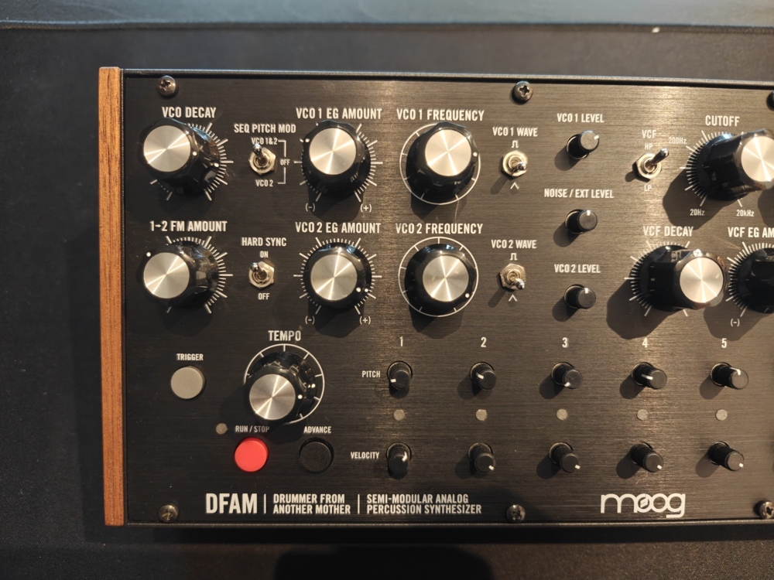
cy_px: 290
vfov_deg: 58.9
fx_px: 514
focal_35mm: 23
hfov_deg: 73.9
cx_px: 387
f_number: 1.6
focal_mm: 6.06
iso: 1600
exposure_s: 1/34
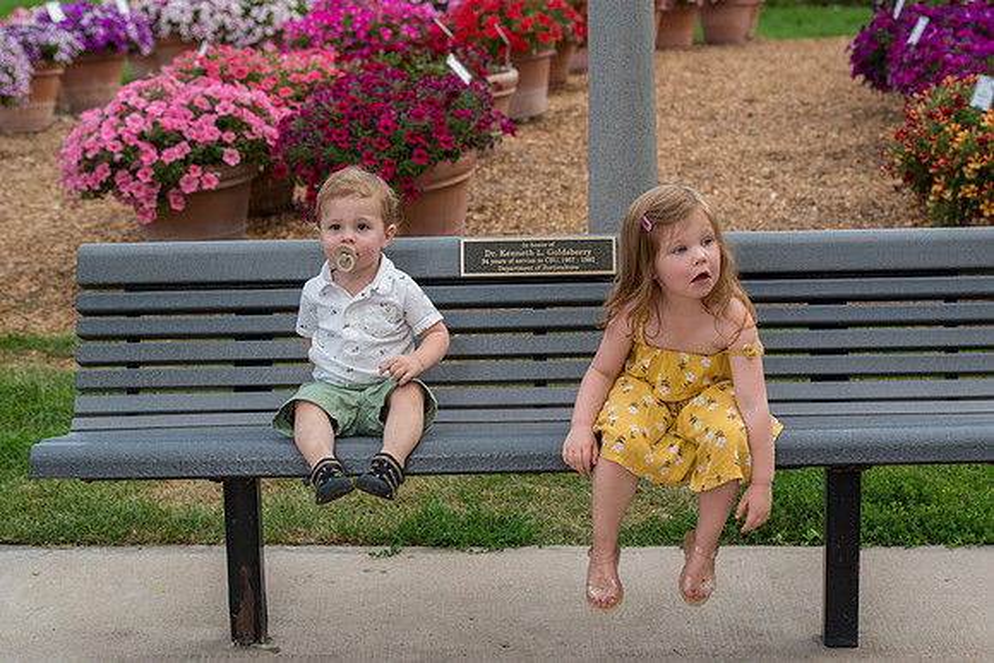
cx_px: 497
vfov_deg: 16.1
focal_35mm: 85
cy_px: 332
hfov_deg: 23.9
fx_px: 2347
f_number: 6.3
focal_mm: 85
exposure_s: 1/250
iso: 400
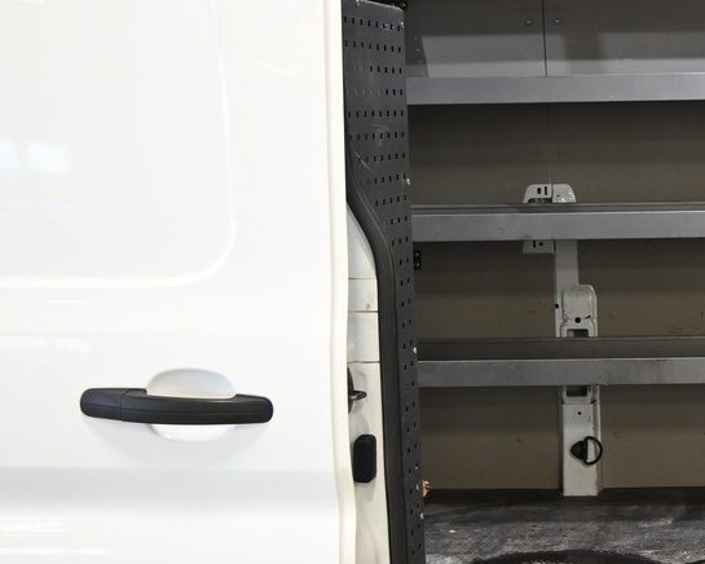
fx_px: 1398
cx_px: 820
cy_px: 219
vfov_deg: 22.8
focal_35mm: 67
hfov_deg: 25.7
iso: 720
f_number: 3.5
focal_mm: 16
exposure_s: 1/25
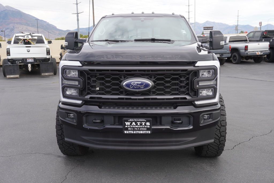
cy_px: 92
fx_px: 286
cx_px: 137
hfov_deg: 51.3
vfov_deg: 35.5
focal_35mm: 38
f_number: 7.1
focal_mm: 25
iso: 100
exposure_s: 1/100
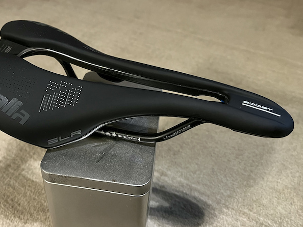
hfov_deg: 52.2
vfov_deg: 40.7
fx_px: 306
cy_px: 110
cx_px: 119
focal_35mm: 35
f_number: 1.6
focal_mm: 5.1
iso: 640
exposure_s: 1/30
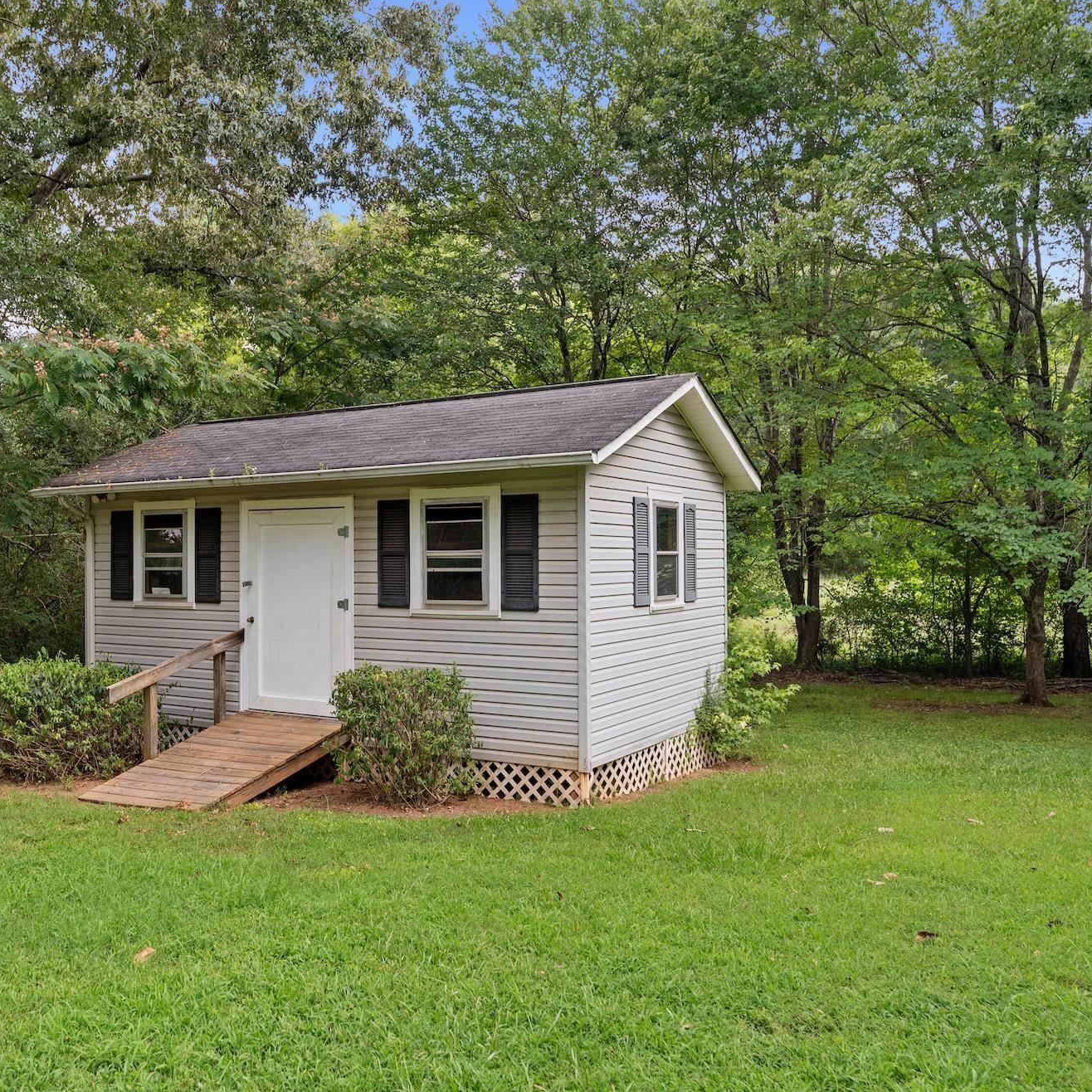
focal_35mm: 31
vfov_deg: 52.5
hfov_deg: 51.8
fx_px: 1106
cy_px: 551
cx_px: 387
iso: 400
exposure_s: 1/60
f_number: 5.6
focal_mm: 24
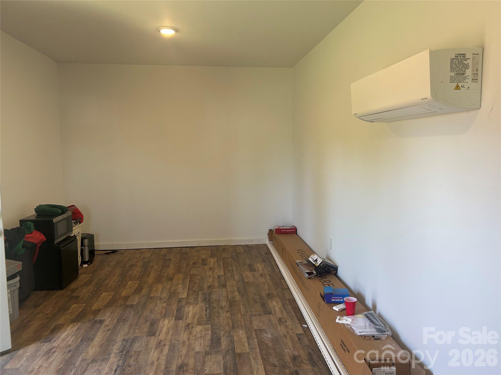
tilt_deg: -4.8
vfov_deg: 53.1
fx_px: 376
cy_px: 188
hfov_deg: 67.3
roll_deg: +0.2
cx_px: 250
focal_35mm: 26
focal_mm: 5.7
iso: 80
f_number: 1.5
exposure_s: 1/120
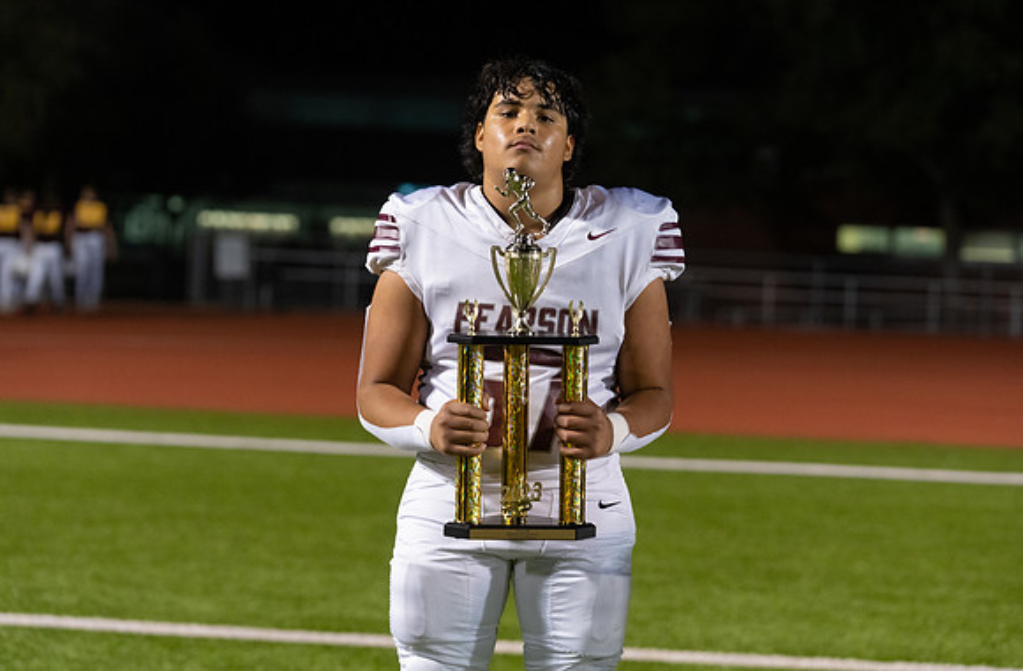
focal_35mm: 108
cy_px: 314
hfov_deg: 19.0
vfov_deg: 12.5
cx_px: 535
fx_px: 3061
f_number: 3.5
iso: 4000
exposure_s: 1/320
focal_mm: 101
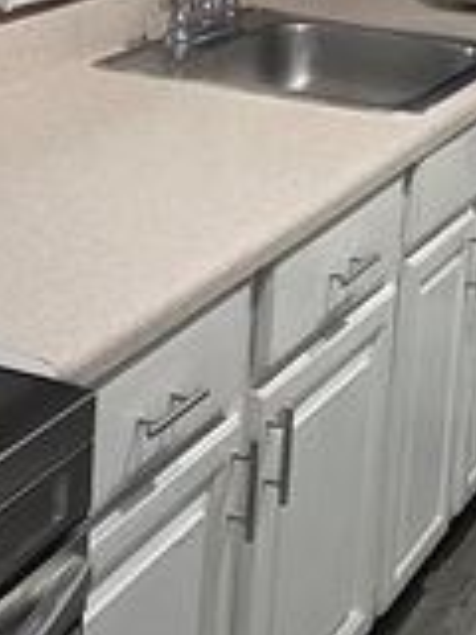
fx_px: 1760
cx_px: 274
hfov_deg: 15.4
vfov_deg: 20.2
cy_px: 125
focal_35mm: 96
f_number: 1.7
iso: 400
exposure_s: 1/120
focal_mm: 6.3
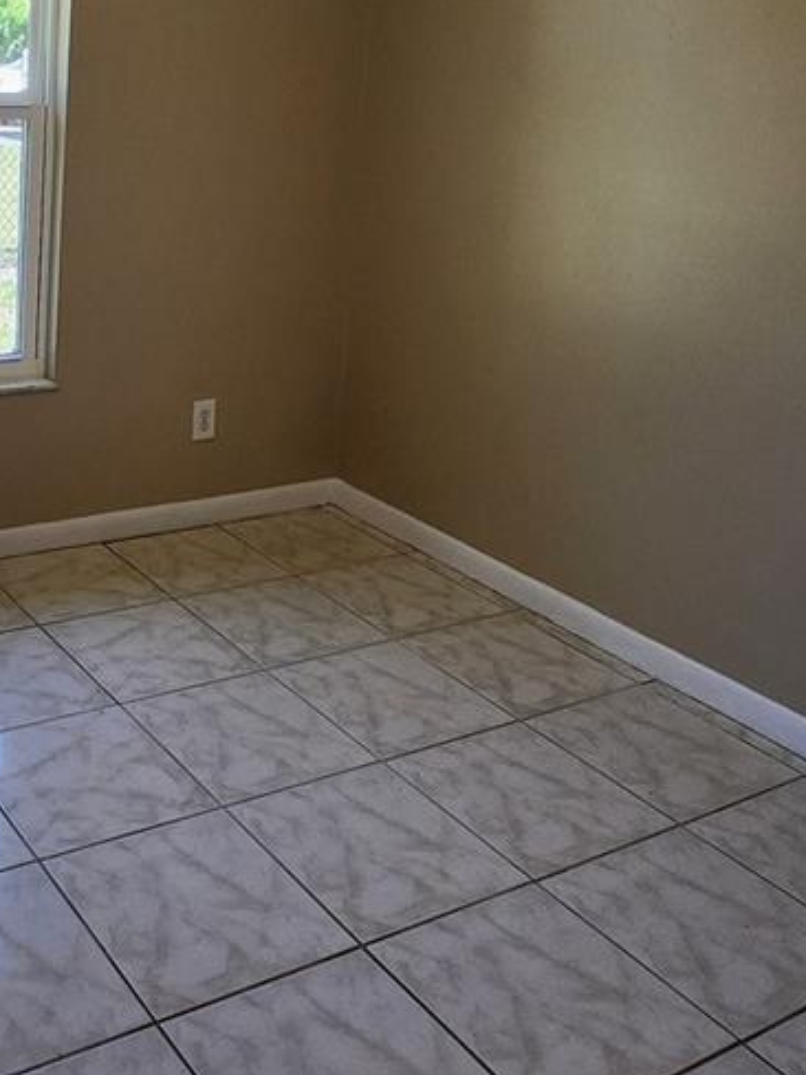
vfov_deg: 53.2
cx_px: 40
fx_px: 993
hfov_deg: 39.9
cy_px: 220
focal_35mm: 32
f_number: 2.2
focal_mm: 1.7
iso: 50
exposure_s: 1/60
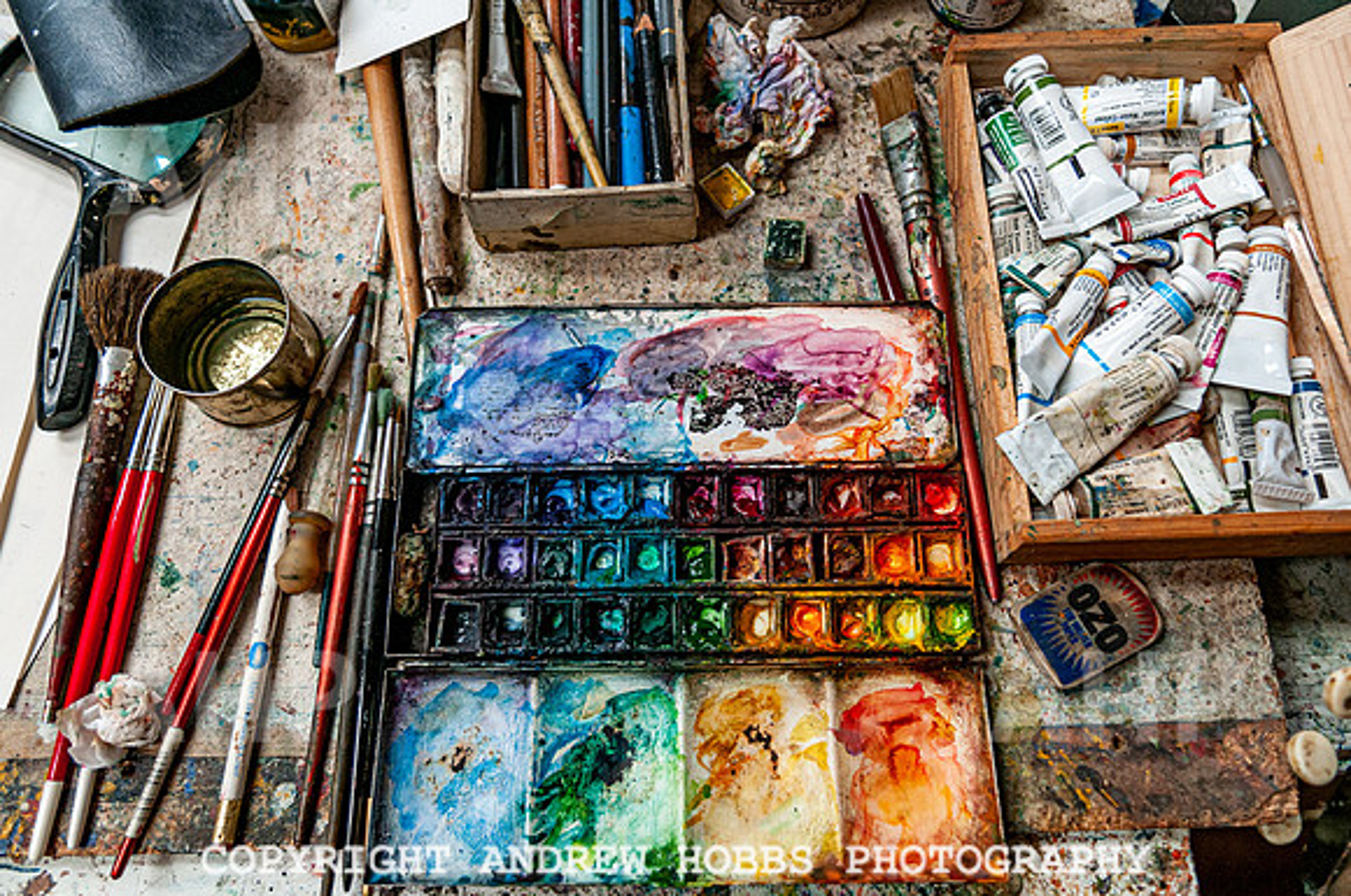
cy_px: 448
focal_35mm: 26
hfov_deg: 70.5
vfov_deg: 50.3
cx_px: 676
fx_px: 956
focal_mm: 17
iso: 200
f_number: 2.8
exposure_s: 1/100
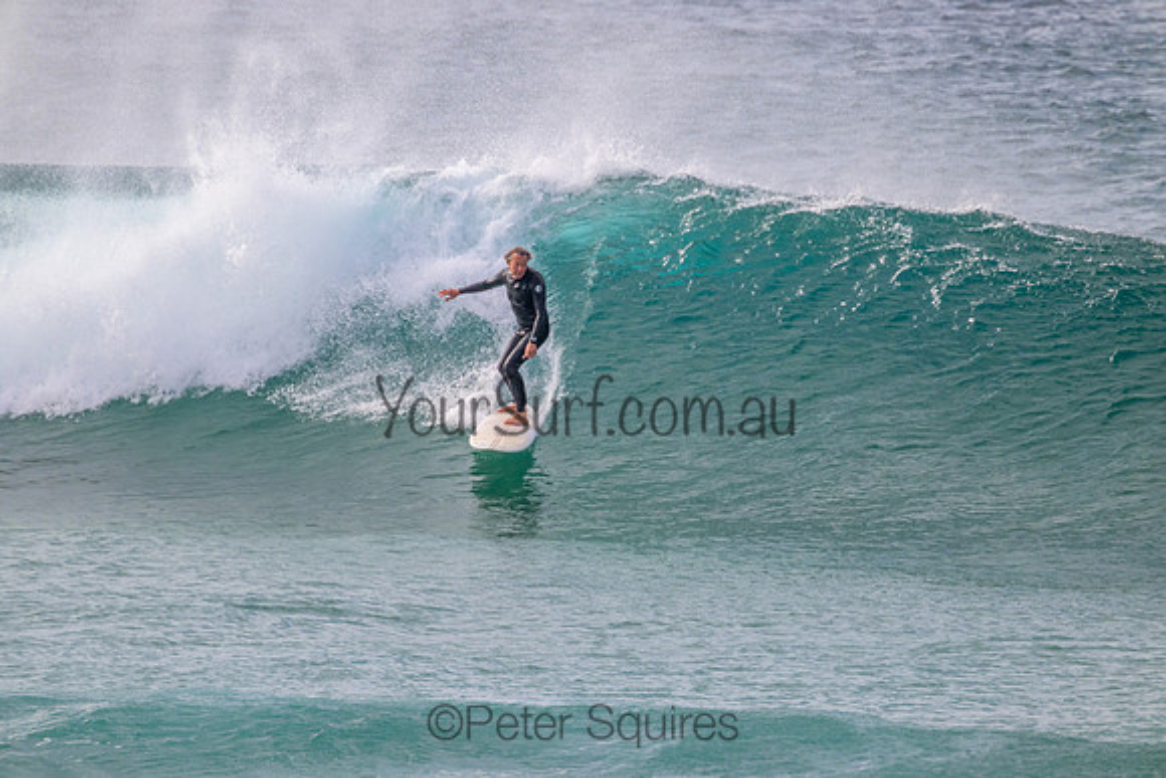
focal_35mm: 800
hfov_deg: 2.6
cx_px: 583
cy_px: 389
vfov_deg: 1.7
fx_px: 25916
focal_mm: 800
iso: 1400
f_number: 11
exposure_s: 1/2000
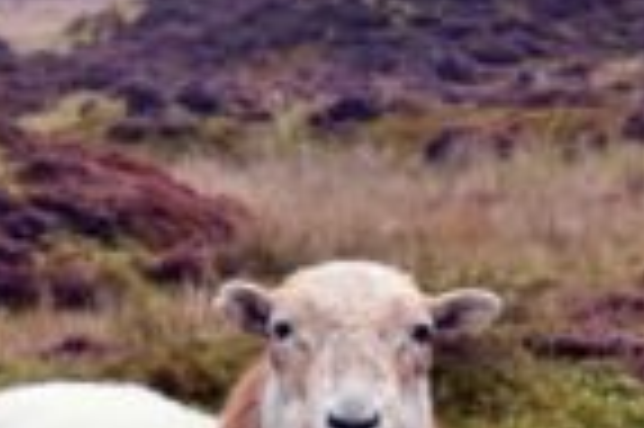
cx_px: 225
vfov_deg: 5.8
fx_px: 4203
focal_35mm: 235
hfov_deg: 8.8
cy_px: 502
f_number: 5.6
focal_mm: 35
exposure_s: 1/100
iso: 560
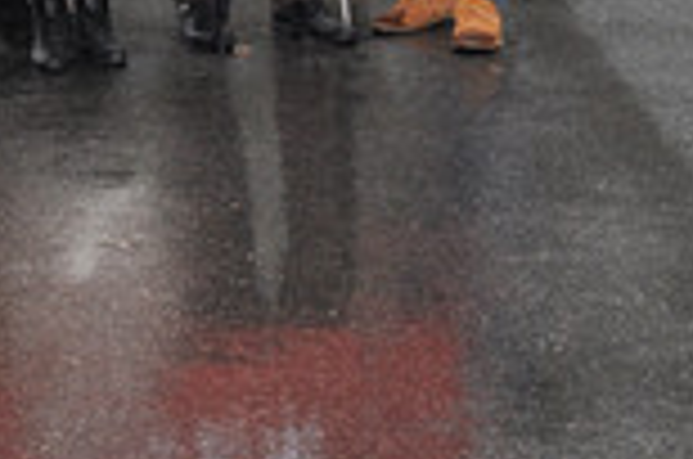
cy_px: -475
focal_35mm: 164
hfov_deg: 11.2
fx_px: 3143
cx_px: -765
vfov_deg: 8.0
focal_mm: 21
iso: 200
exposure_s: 1/125
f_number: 3.8
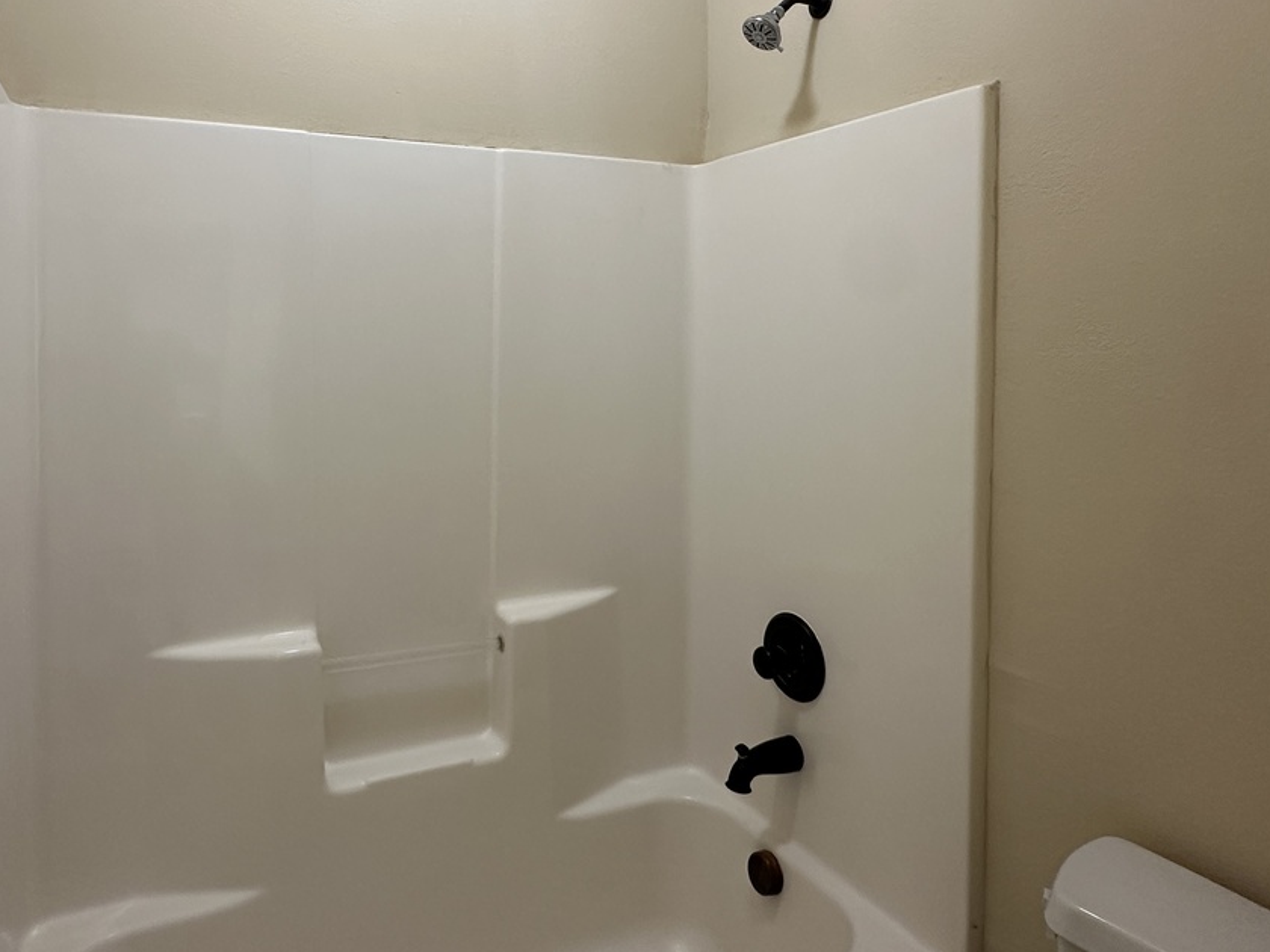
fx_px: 881
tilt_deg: -0.8
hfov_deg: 71.0
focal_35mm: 24
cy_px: 354
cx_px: 517
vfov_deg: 56.1
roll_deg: -0.3
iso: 200
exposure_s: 1/60
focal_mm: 2.22
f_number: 2.2
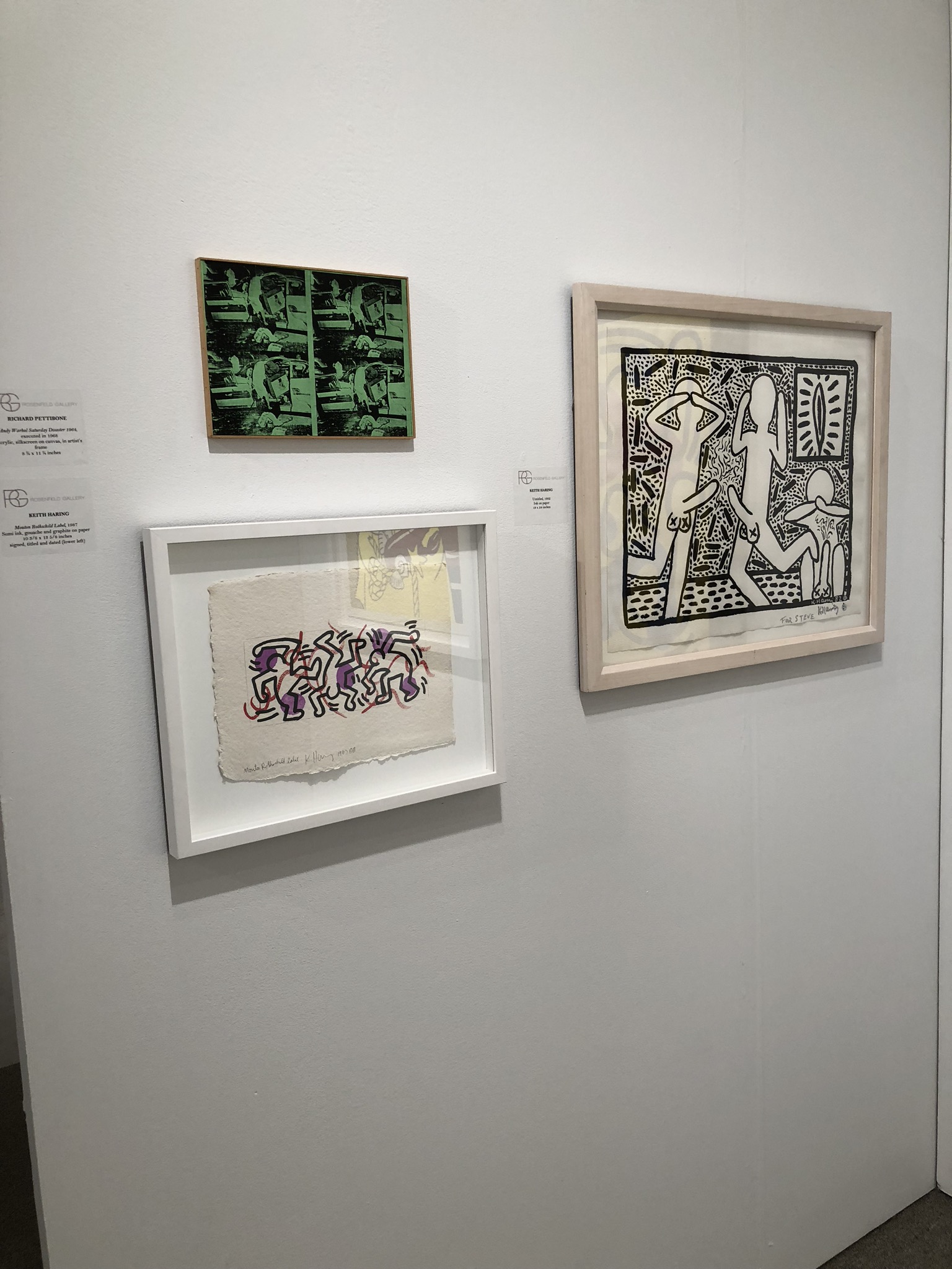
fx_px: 1027
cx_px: 476
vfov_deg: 63.4
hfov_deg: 49.7
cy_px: 634
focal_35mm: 28
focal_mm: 4
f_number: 1.8
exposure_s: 1/40
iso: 25
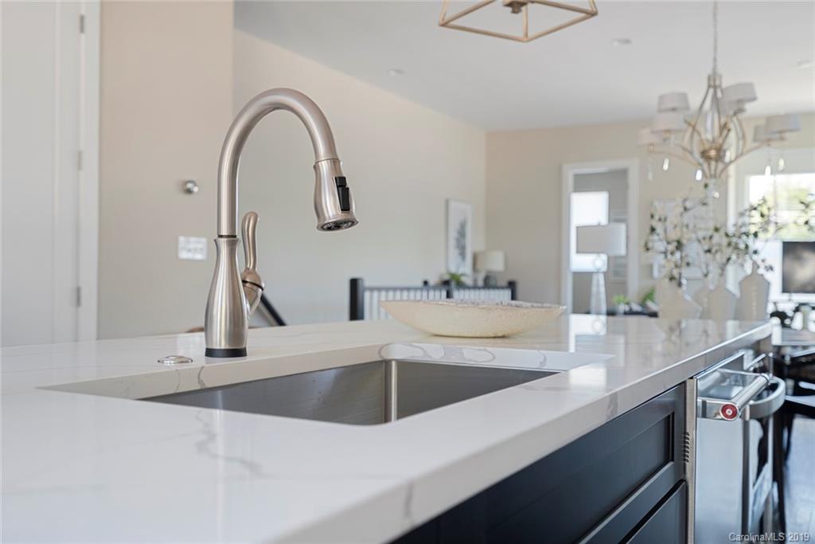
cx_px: 408
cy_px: 272
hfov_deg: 54.4
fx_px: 792
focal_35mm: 35
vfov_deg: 37.9
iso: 320
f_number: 4
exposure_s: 1/15
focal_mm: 35
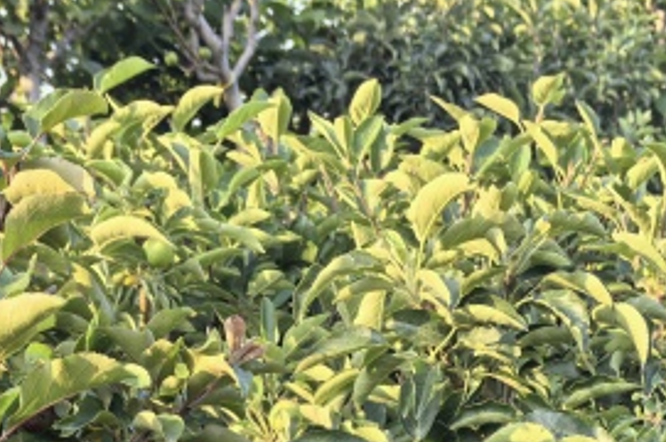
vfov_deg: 15.0
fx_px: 1534
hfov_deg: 24.5
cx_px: 292
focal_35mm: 83
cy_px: 702
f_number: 2
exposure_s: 1/435
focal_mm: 5.75
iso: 50
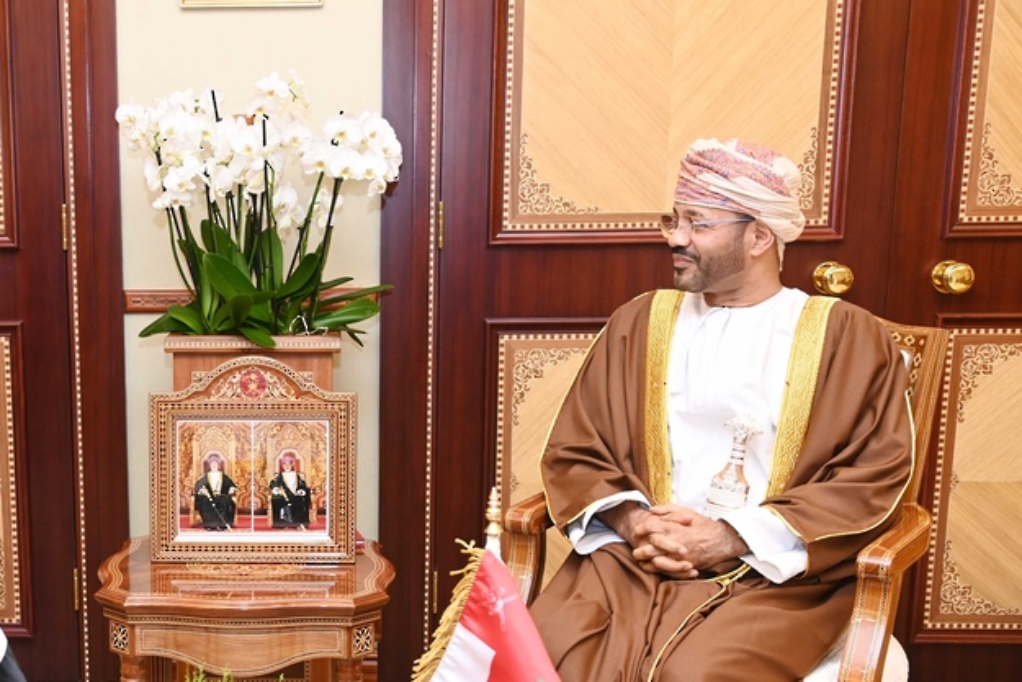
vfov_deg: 23.9
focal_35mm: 56
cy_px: 526
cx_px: 211
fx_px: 1590
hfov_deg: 34.6
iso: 2000
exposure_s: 1/125
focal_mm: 35
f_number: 5.6
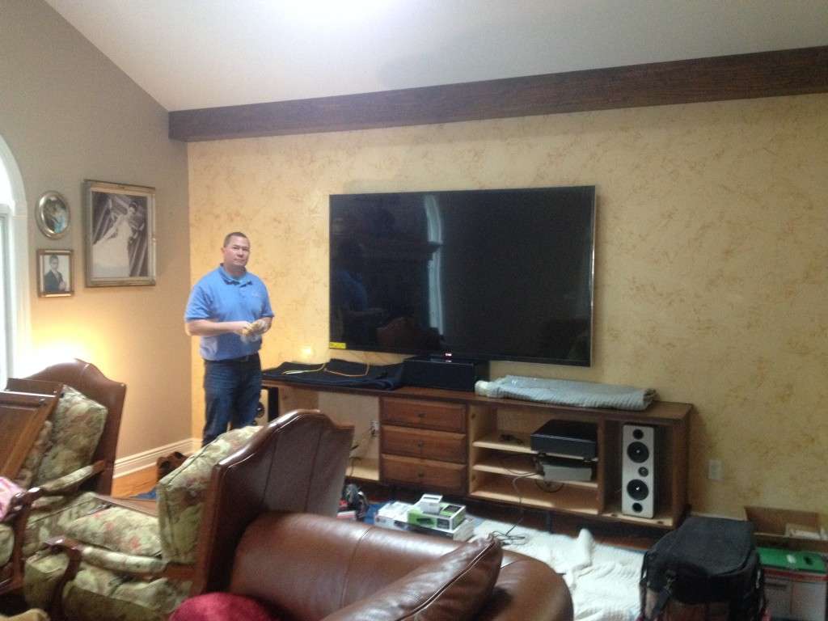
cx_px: 414
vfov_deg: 40.7
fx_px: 837
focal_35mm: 35
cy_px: 310
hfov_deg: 52.6
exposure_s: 1/20
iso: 320
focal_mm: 4.28
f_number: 2.4
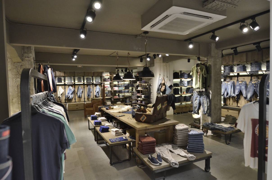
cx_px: 136
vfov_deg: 59.3
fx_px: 158
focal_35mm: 21
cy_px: 90
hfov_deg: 81.3
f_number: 2.8
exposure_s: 1/400
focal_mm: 14
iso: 1600
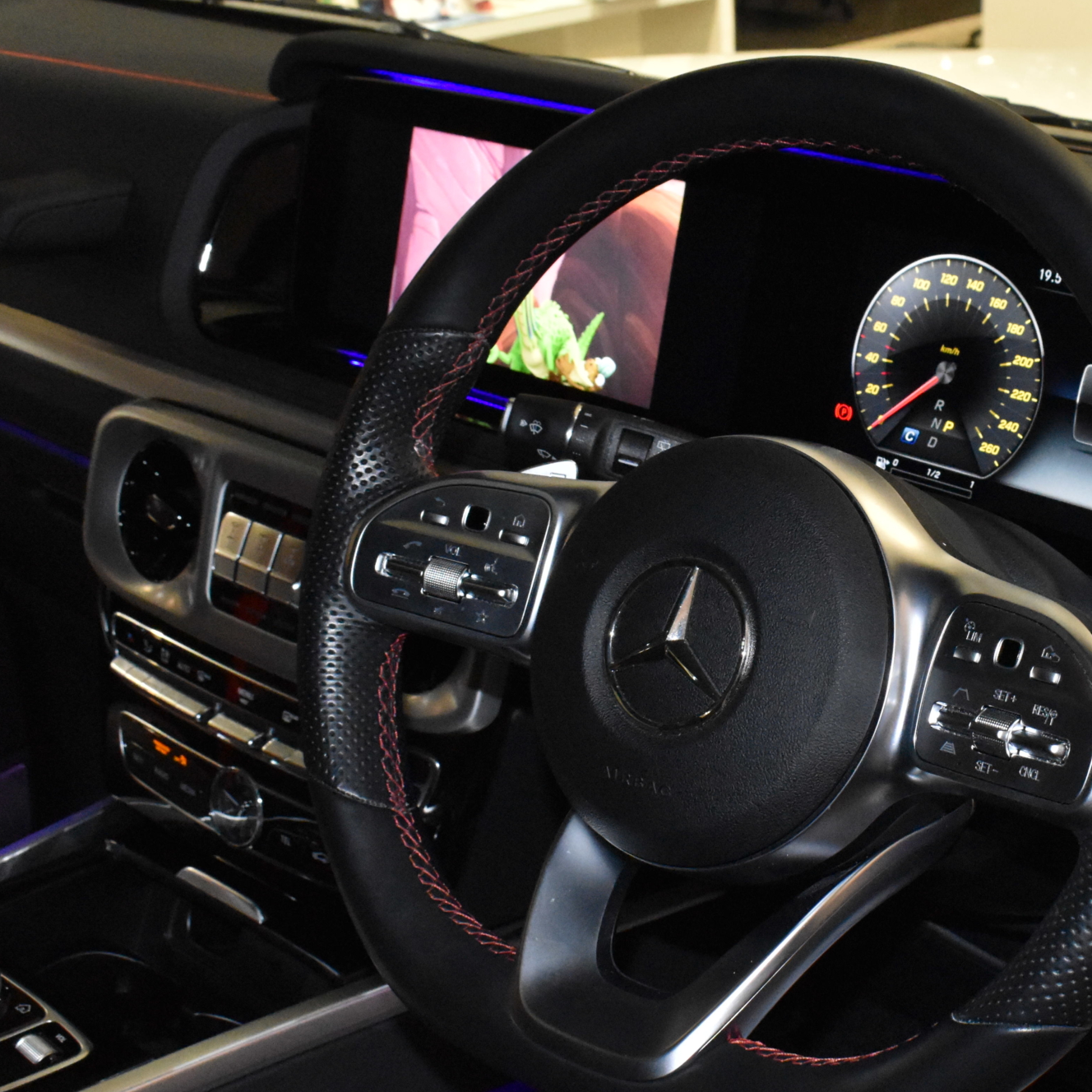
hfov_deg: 28.5
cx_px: 864
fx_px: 2106
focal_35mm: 59
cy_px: 591
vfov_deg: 29.1
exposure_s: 1/60
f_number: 9
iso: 6400
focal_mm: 24
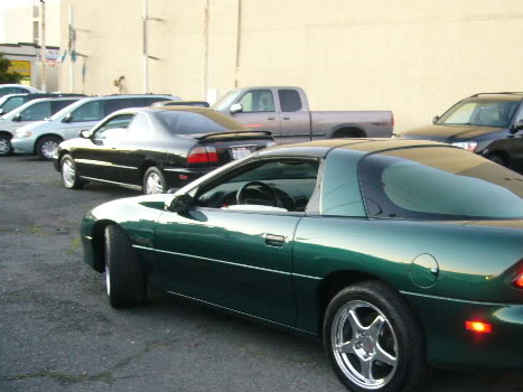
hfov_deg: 39.2
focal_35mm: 48
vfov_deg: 30.1
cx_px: 349
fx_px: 725
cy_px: 245
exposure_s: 1/10
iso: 200
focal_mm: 5.8
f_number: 2.8
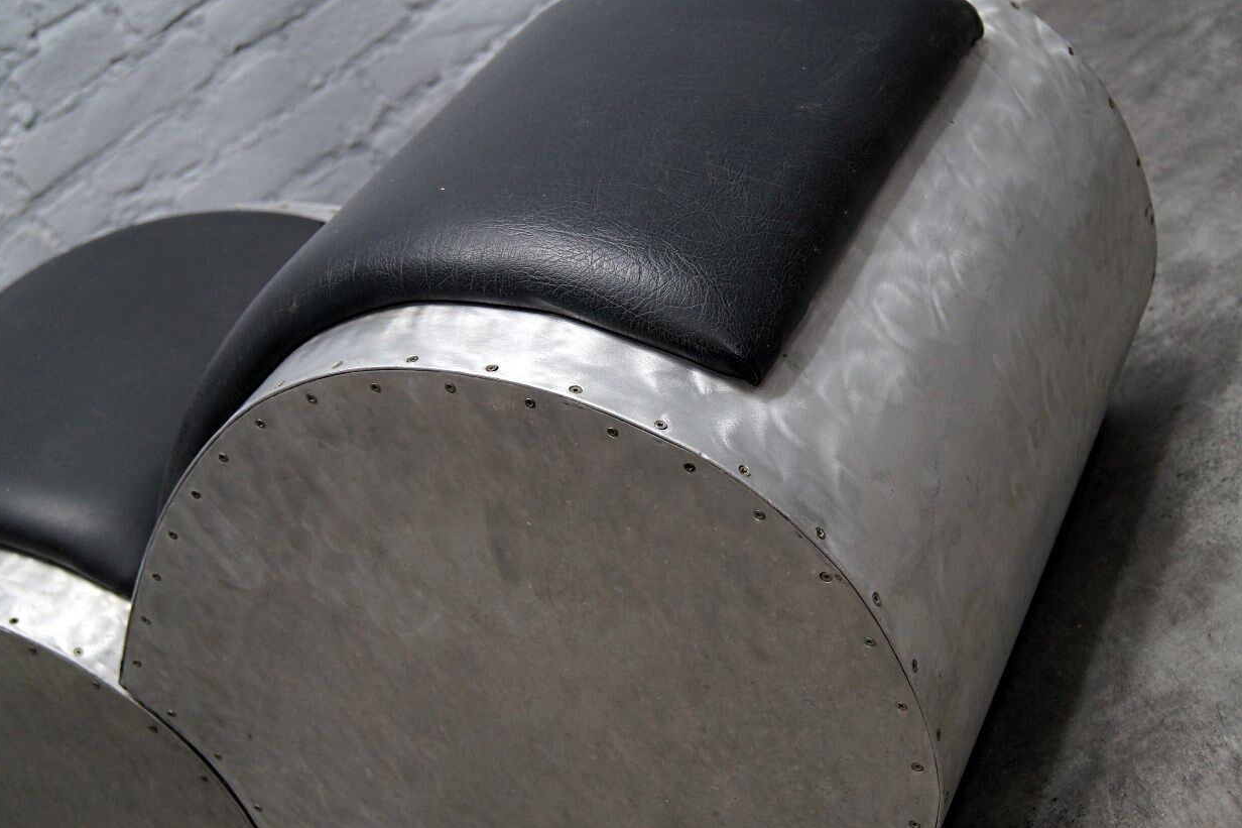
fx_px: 1846
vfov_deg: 25.3
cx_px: 610
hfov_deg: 37.2
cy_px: 421
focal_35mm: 54
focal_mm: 35
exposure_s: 1/40
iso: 400
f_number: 5
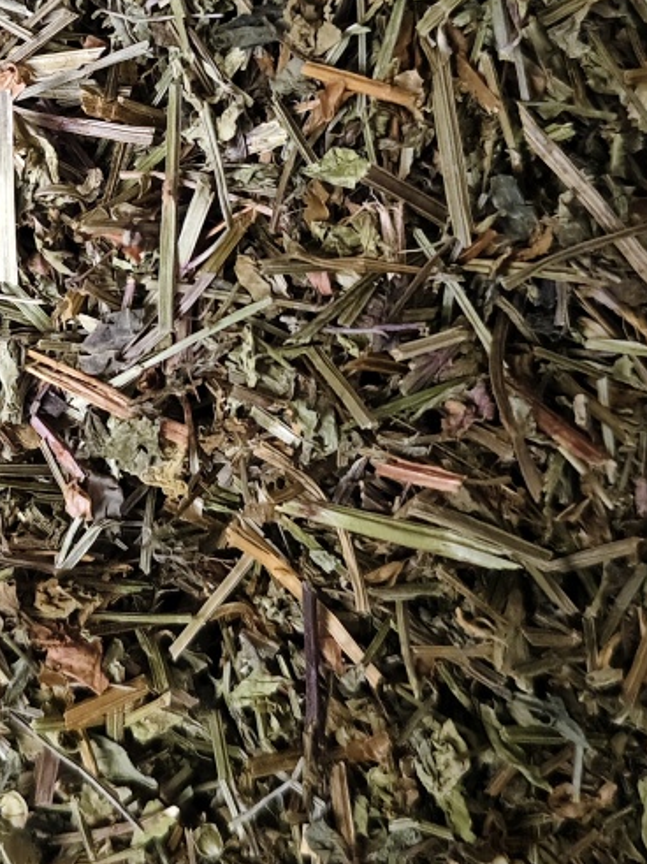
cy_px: 265
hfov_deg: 28.3
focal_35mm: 50
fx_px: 1247
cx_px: 97
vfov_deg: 37.6
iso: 6480
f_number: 1.88
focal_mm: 5.56
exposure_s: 1/215
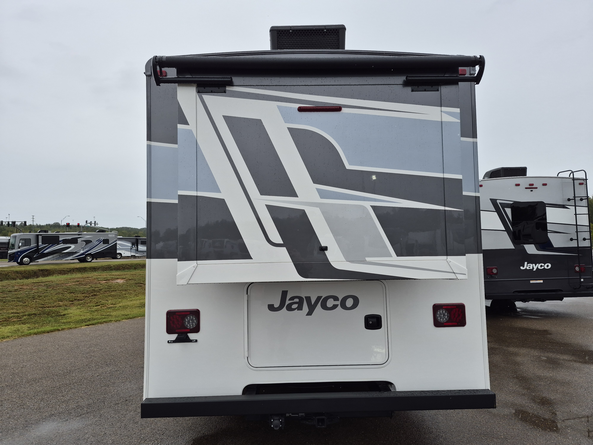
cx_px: 296
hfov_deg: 73.9
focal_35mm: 23
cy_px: 222
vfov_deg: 58.9
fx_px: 394
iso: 80
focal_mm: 5.4
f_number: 1.8
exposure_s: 1/3544
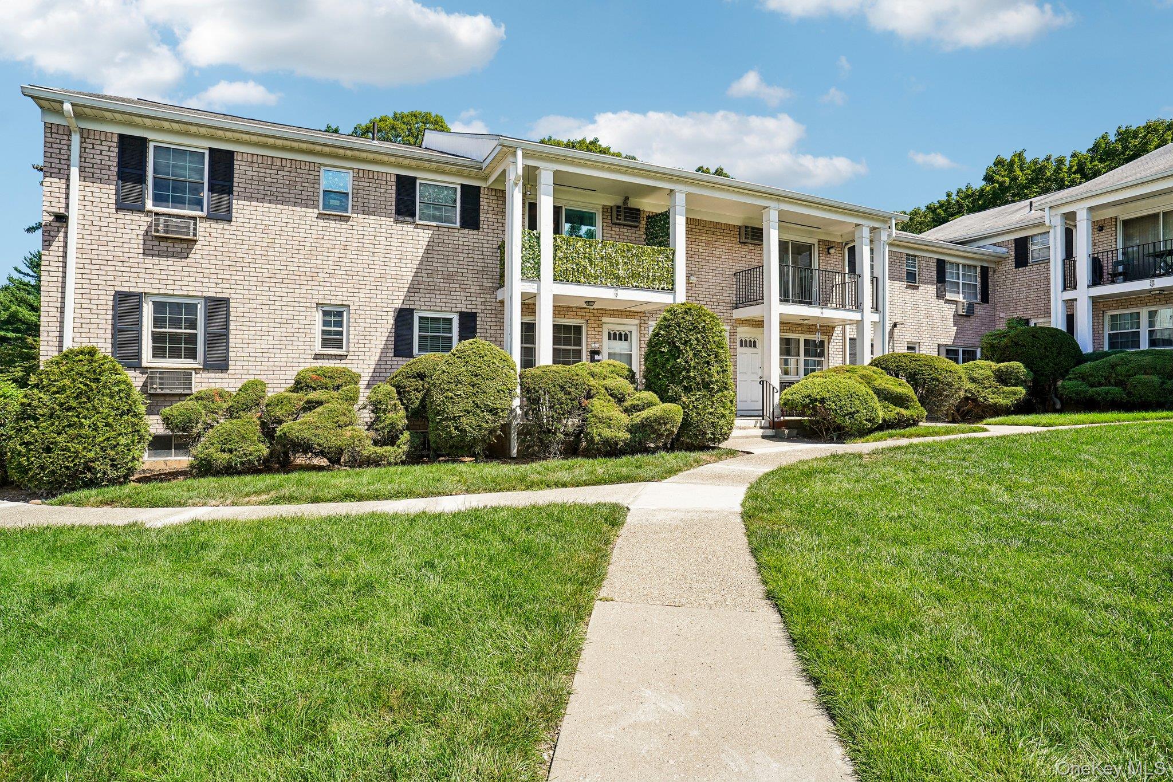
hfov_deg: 86.9
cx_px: 586
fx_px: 619
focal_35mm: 19
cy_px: 391
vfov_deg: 64.5
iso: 100
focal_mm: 19
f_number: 8
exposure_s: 1/160
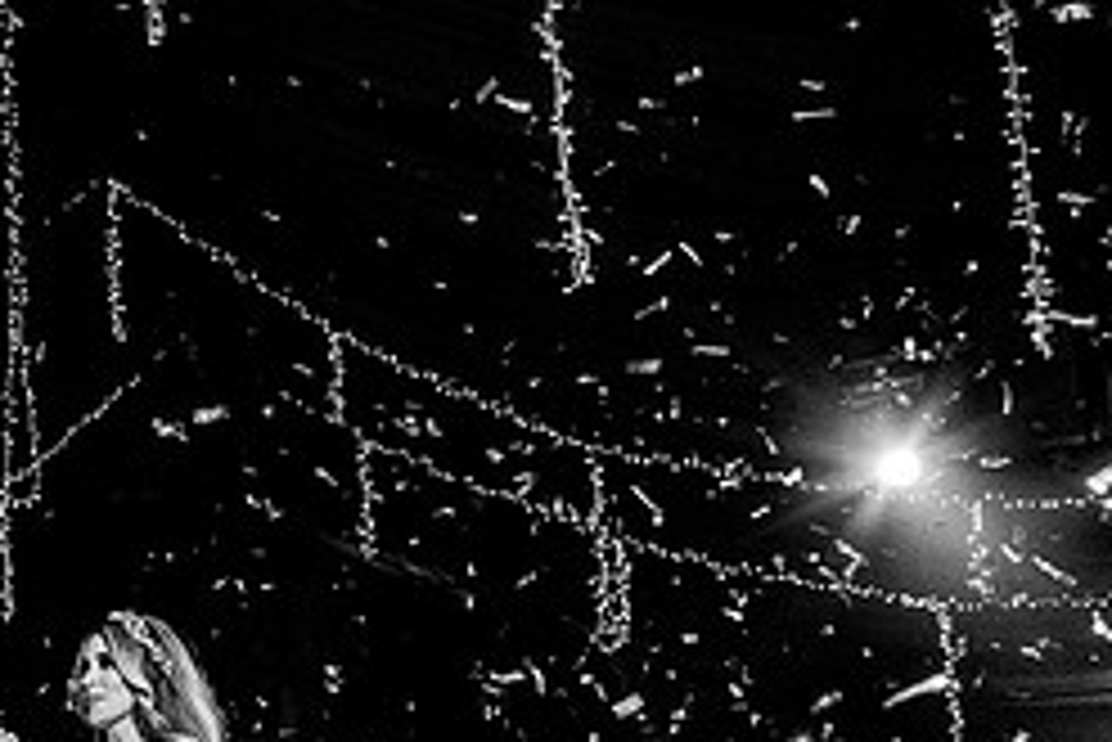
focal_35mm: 64
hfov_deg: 27.6
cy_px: 684
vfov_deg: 20.8
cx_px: -218
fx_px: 1978
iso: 2000
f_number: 6.3
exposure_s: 1/160
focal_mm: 24
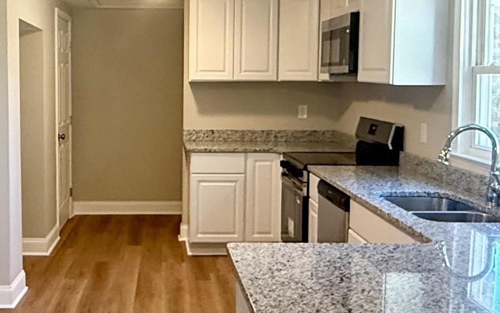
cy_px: 131
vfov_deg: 25.8
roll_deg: -1.7
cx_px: 185
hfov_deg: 40.0
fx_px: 681
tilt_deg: -4.5
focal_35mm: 50
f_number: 2.2
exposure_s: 1/120
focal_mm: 2.22
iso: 320
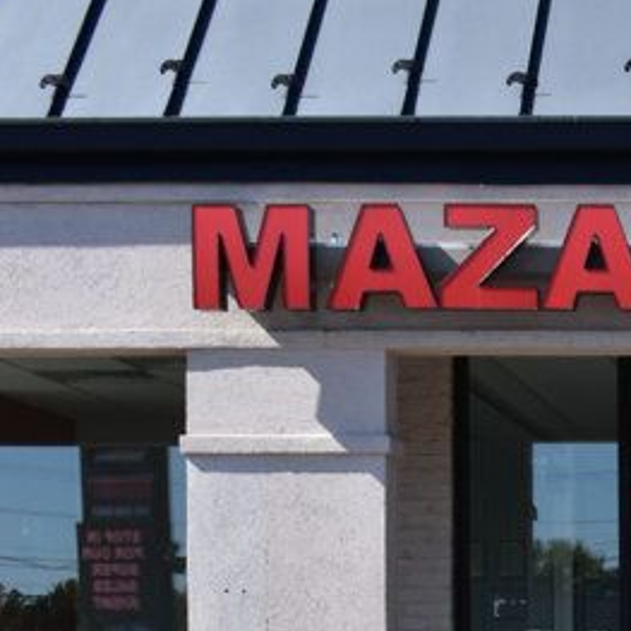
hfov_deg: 12.6
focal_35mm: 129
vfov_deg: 13.1
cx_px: 1036
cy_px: 799
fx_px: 2660
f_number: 11
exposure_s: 1/500
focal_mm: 26
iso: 400
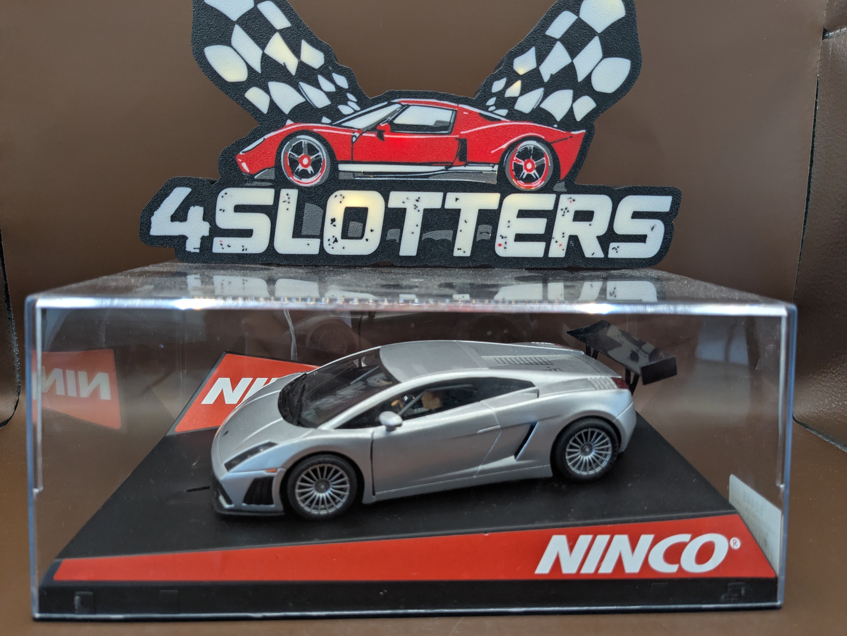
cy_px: 318
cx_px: 424
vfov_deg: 51.4
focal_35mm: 27
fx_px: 661
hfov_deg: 65.3
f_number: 1.73
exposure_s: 1/25
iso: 85
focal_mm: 4.38
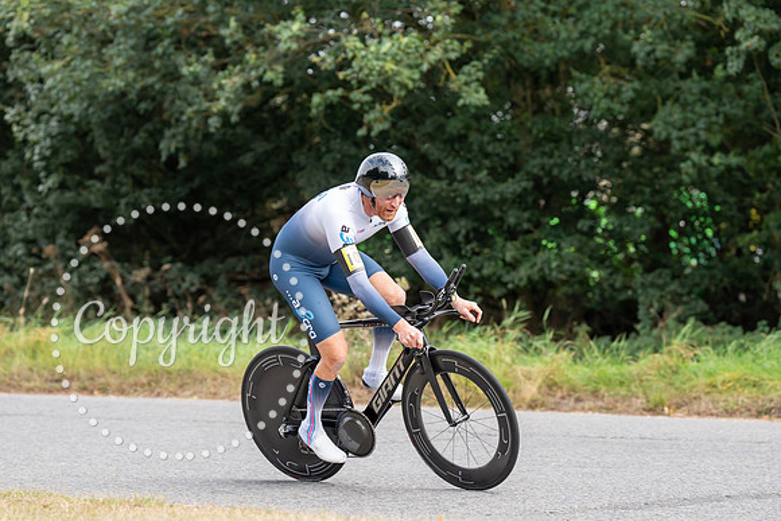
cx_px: 390
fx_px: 2973
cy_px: 260
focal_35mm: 137
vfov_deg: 10.0
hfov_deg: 15.0
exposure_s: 1/1000
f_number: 4
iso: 640
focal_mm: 137
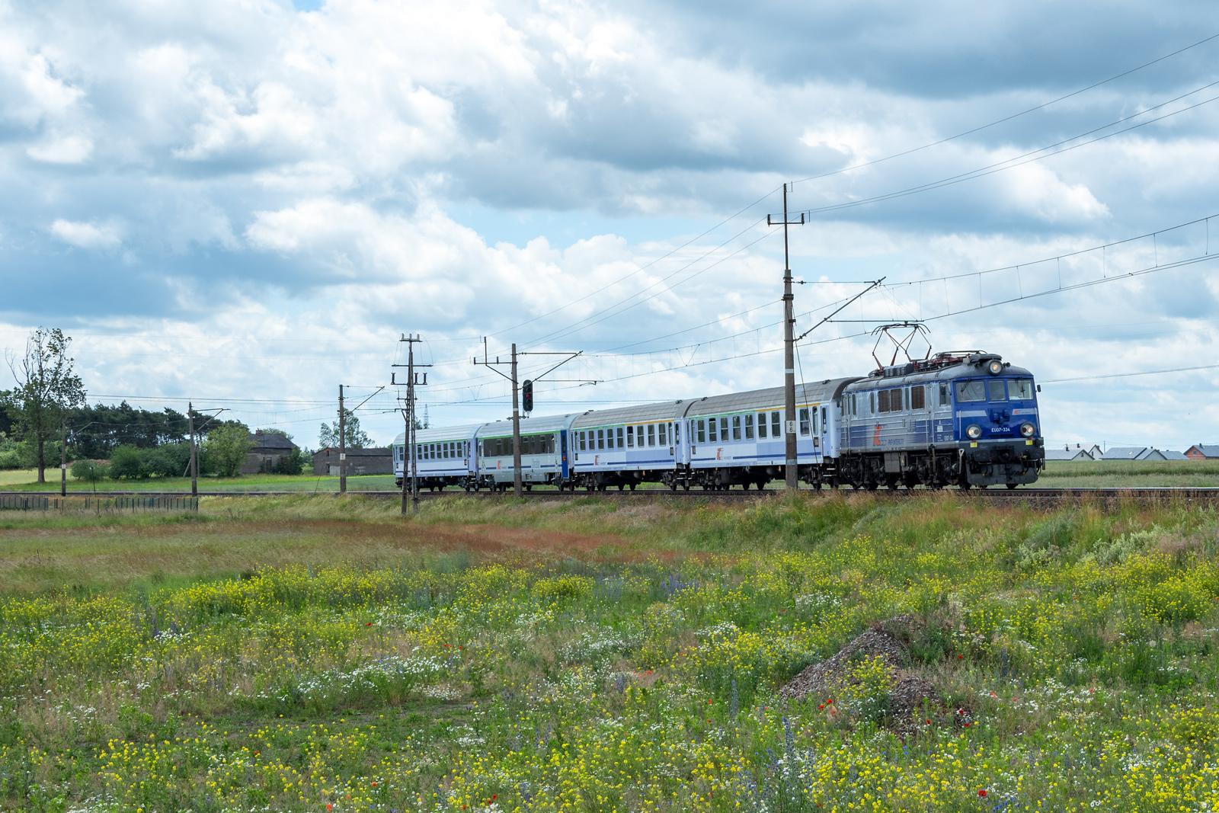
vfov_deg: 20.3
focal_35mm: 67
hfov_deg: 30.1
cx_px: 610
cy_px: 406
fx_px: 2269
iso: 200
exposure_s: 1/640
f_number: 9
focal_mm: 45
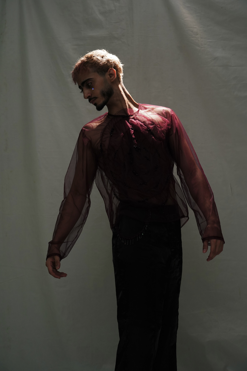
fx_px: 535
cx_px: 124
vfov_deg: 38.2
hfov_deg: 26.0
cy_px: 186
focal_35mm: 52
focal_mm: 52
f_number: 4
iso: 1600
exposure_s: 1/100
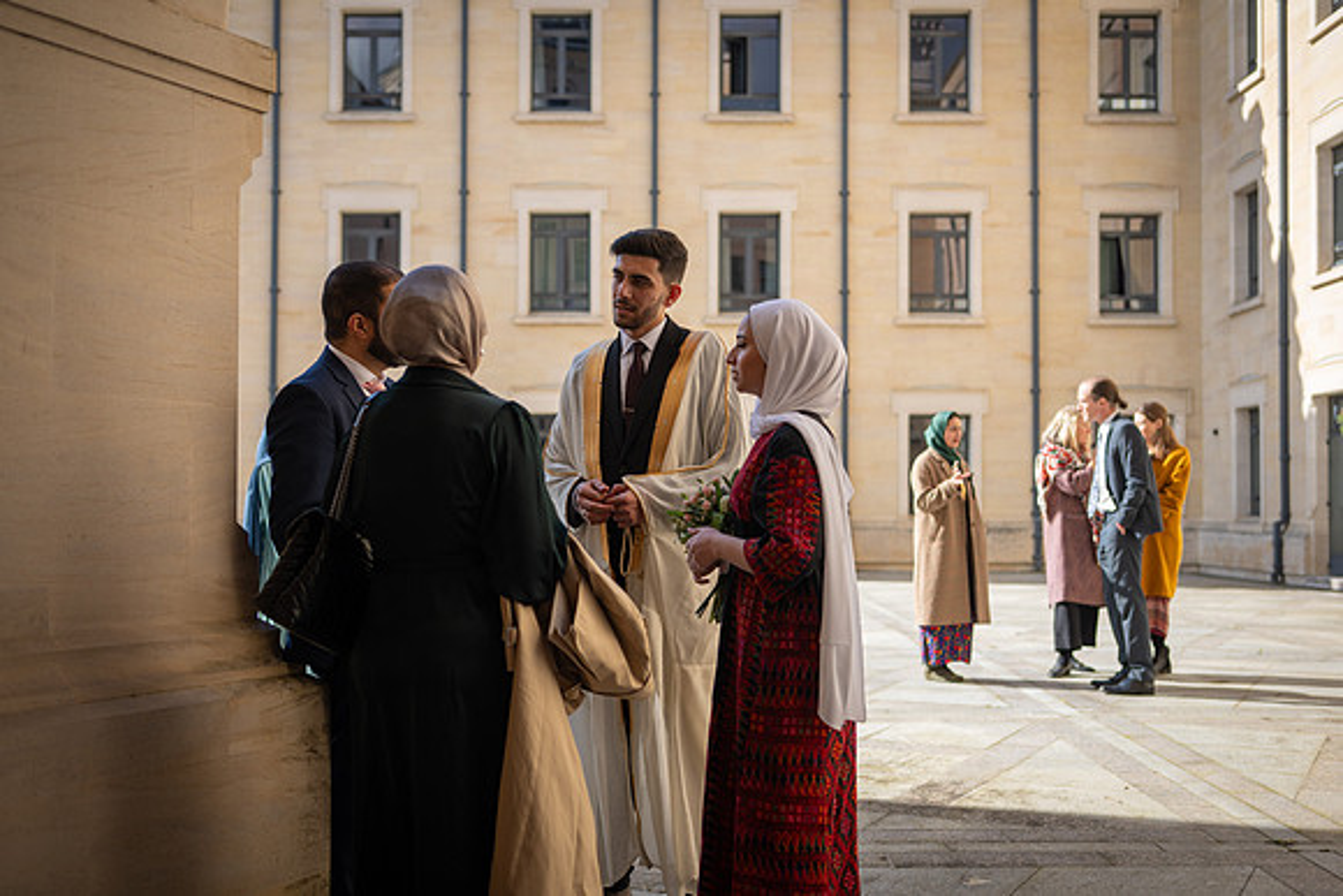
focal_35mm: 41
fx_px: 1533
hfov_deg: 47.3
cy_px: 450
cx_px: 668
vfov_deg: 32.6
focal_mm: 40
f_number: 2.8
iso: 100
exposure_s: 1/1250
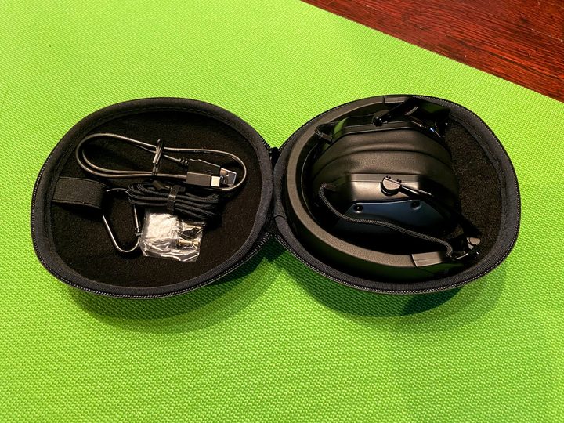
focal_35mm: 26
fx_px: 424
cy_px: 212
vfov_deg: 53.1
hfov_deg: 67.3
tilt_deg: -64.5
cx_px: 282
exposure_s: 1/40
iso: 500
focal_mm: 4.25
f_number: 1.8
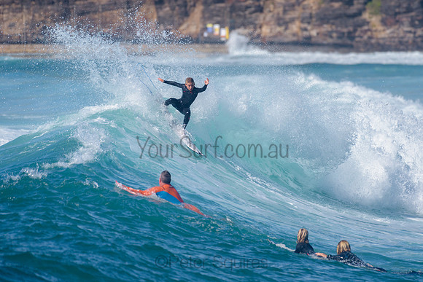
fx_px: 7202
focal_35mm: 613
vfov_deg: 2.2
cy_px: 109
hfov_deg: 3.4
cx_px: 248
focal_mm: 500
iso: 140
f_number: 5.6
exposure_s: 1/2000
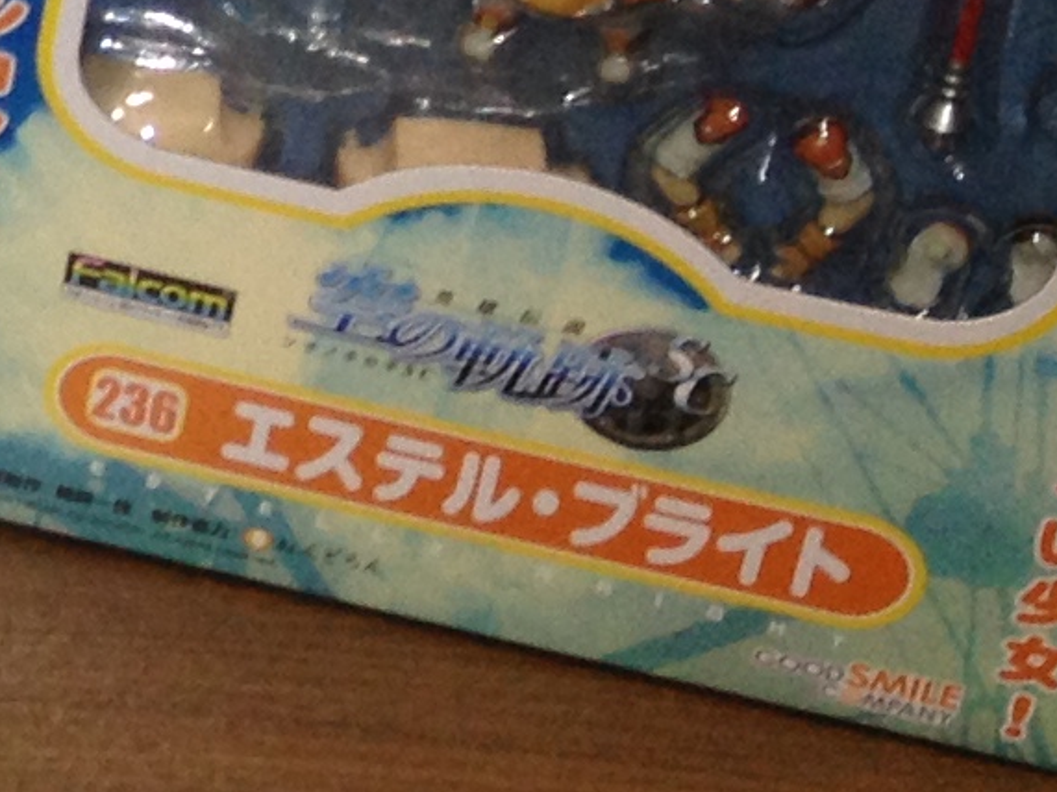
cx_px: -1829
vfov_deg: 7.2
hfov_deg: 8.6
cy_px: -583
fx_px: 6106
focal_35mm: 200
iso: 100
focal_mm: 4.28
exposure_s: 1/20
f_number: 2.4
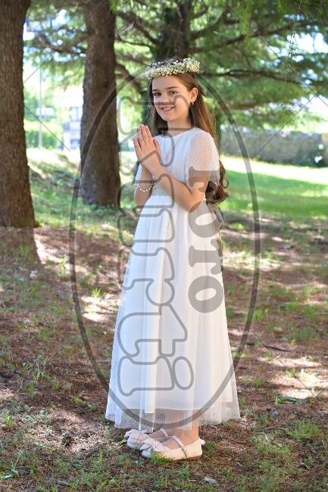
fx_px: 984
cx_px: 164
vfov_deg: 28.1
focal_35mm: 72
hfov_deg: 18.9
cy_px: 246
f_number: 5.6
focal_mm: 72
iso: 640
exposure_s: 1/160
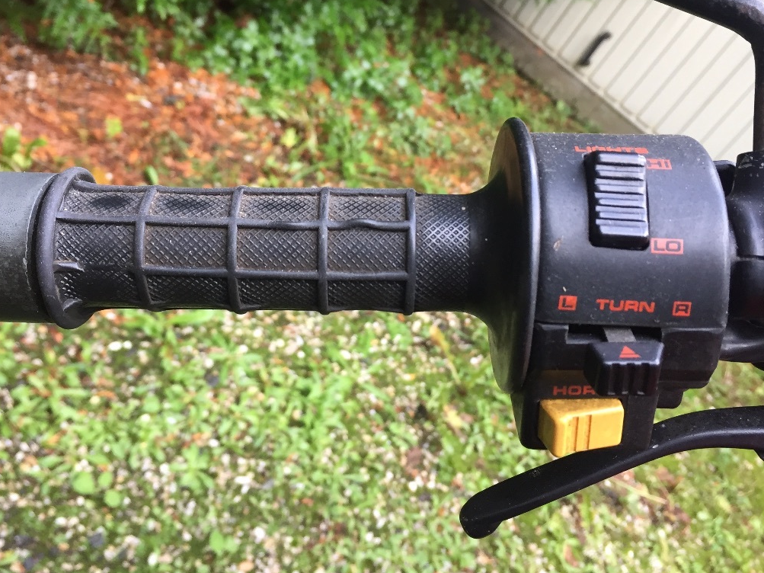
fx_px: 817
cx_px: 368
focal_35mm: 37
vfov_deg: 38.4
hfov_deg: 50.1
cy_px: 211
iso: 50
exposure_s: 1/33
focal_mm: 4.15
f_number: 2.2
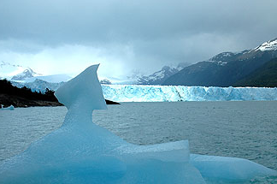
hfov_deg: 39.6
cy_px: 113
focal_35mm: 50
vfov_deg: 26.8
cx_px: 155
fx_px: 384
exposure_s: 1/500
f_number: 9
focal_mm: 24
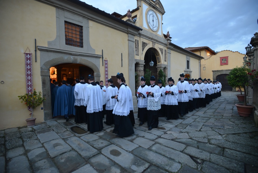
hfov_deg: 93.2
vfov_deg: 70.5
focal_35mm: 17
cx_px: 129
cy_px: 86
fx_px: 122
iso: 800
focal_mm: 17
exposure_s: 1/50
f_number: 3.5
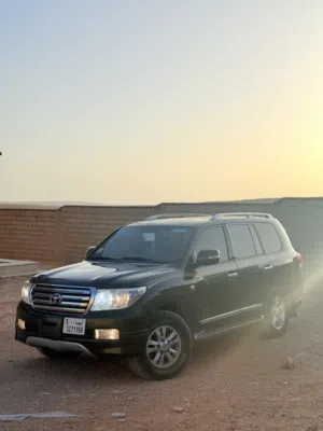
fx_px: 597
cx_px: 162
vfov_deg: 39.7
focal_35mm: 48
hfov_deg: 30.3
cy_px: 216
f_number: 1.78
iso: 64
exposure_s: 1/6536
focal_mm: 6.76
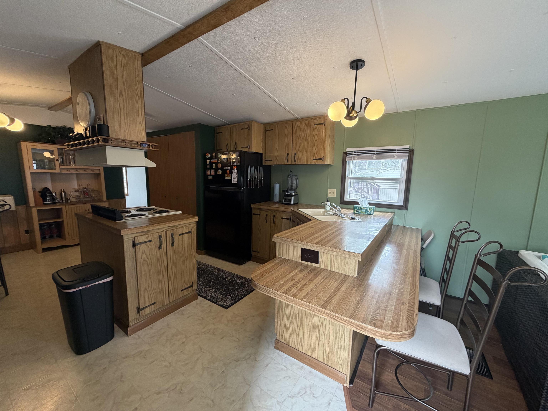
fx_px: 222
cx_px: 274
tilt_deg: -7.7
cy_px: 206
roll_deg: -1.2
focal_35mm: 14
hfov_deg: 102.1
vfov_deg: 85.7
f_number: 2.2
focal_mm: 2.22
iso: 200
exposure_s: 1/60
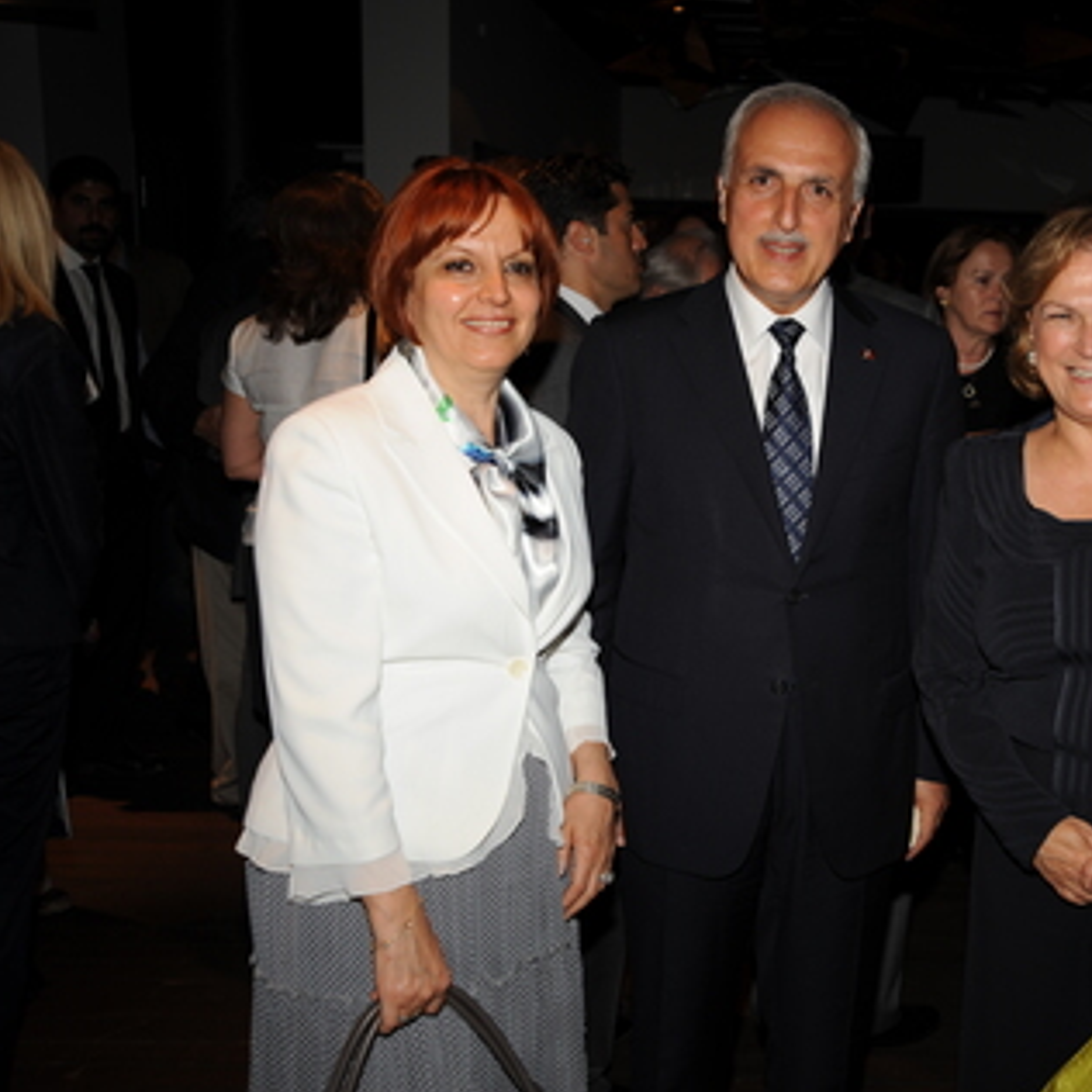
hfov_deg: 34.0
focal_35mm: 49
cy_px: 548
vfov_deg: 34.7
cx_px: 819
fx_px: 1749
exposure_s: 1/60
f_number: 5.6
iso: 400
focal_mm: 38
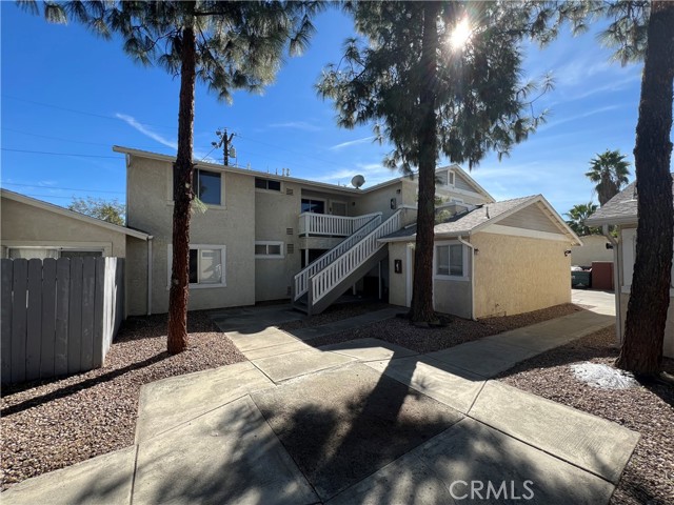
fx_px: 253
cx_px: 337
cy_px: 252
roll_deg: +0.3
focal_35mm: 13
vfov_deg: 89.9
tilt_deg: +2.0
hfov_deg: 106.2
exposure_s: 1/657
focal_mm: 1.57
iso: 32
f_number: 1.8
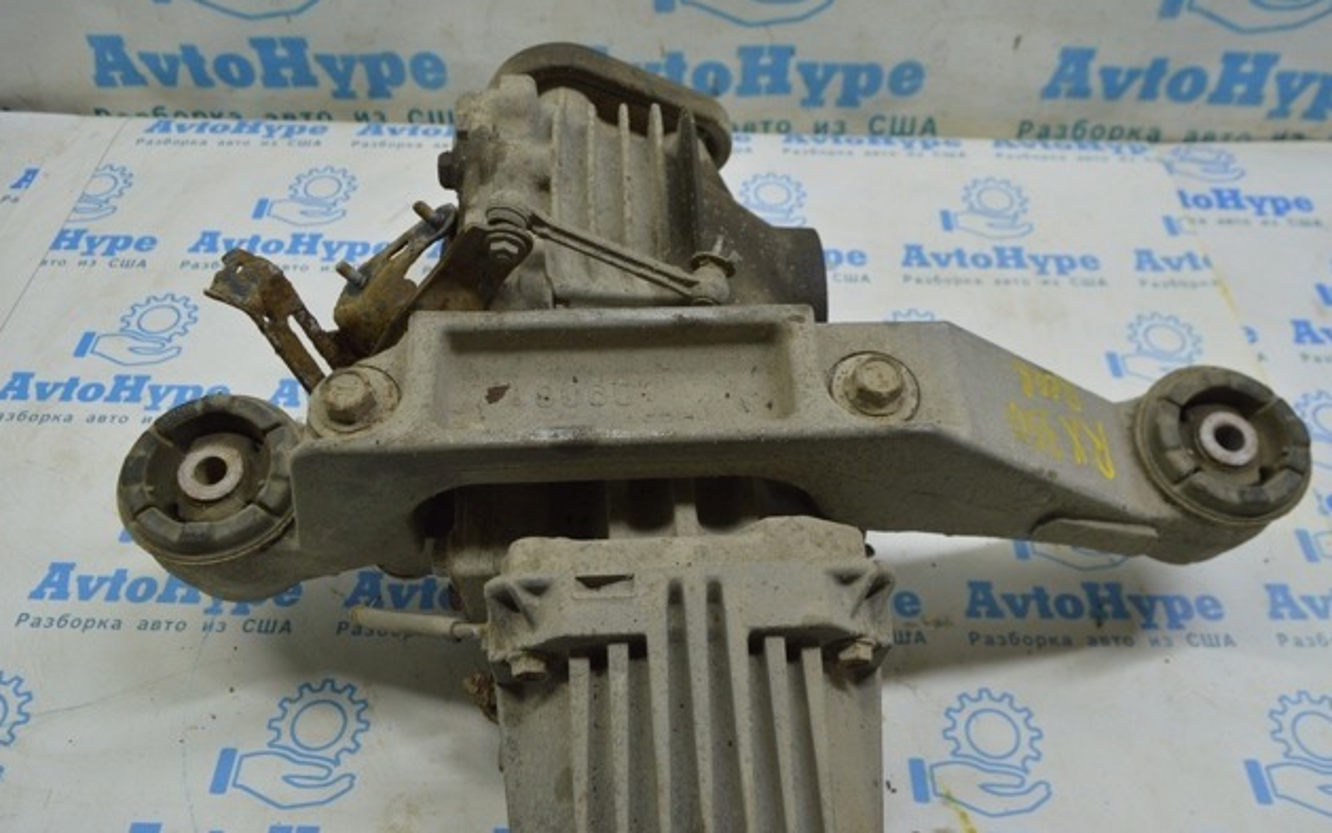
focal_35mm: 31
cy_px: 386
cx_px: 672
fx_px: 1126
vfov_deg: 40.6
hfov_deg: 61.2
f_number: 5.6
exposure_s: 1/30
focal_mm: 20
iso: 400
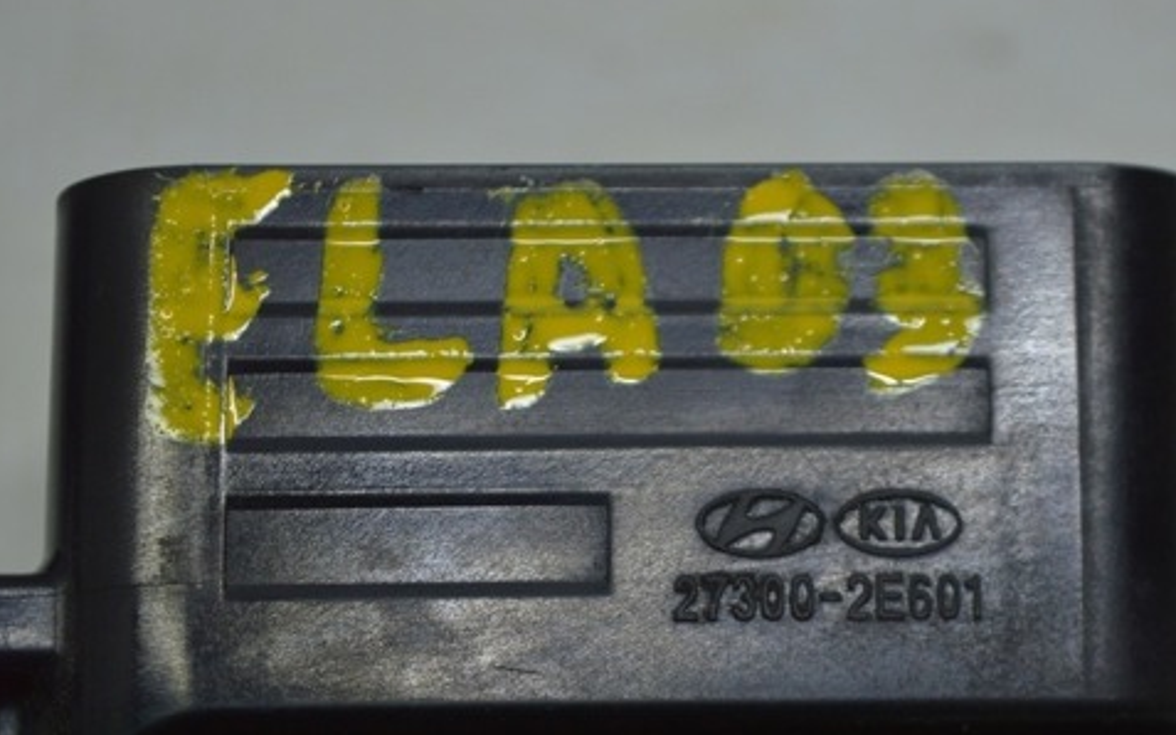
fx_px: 3611
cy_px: 514
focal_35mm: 113
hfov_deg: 18.5
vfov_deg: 11.6
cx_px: 742
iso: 400
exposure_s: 1/100
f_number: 5.6
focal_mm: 55
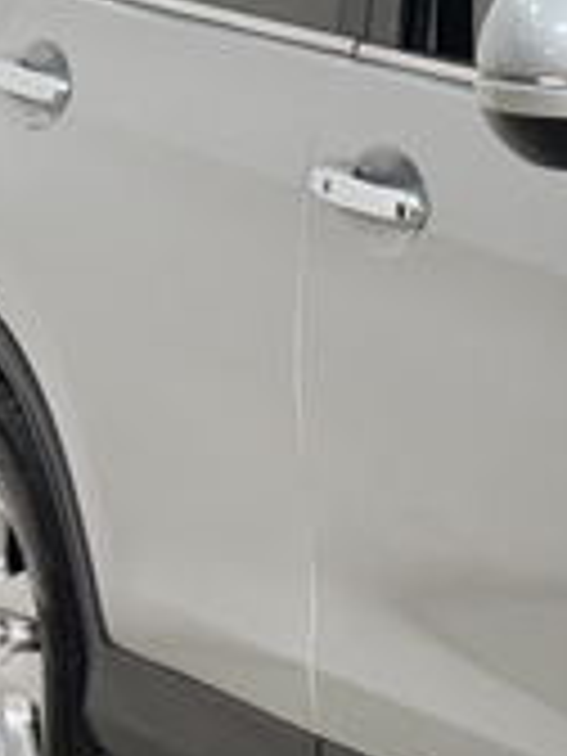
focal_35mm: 228
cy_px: 400
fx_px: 4979
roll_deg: +0.9
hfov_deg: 6.1
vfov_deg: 8.7
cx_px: 1552
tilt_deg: -8.3
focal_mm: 6.76
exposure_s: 1/129
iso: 64
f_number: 1.78
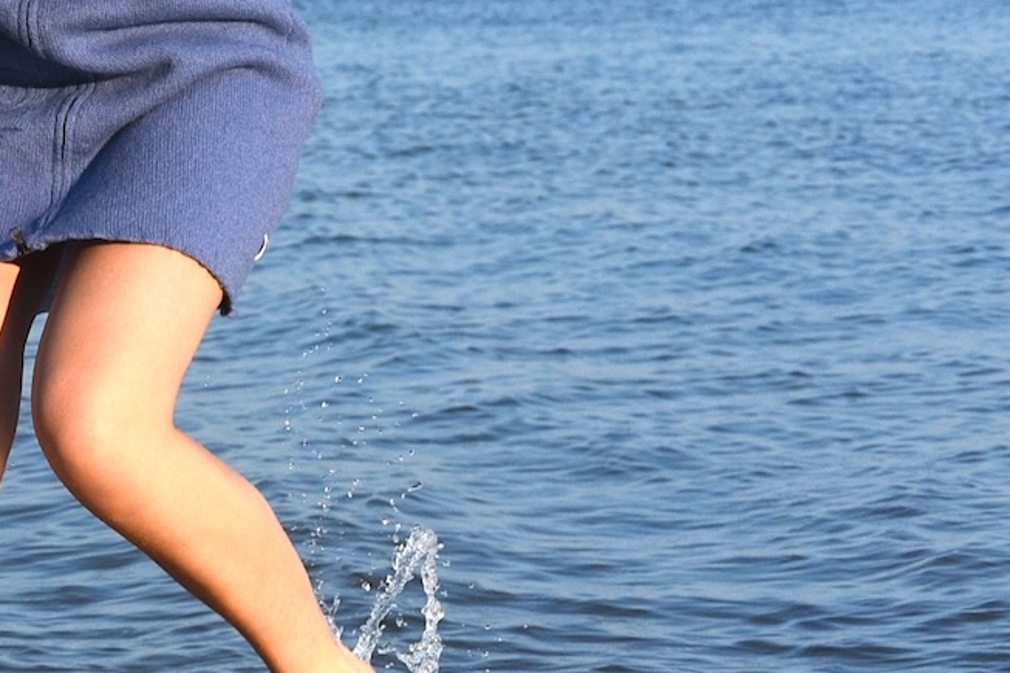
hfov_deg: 9.8
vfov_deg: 7.0
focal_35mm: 196
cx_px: -914
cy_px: 146
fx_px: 5497
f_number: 8
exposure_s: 1/1600
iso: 500
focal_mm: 50
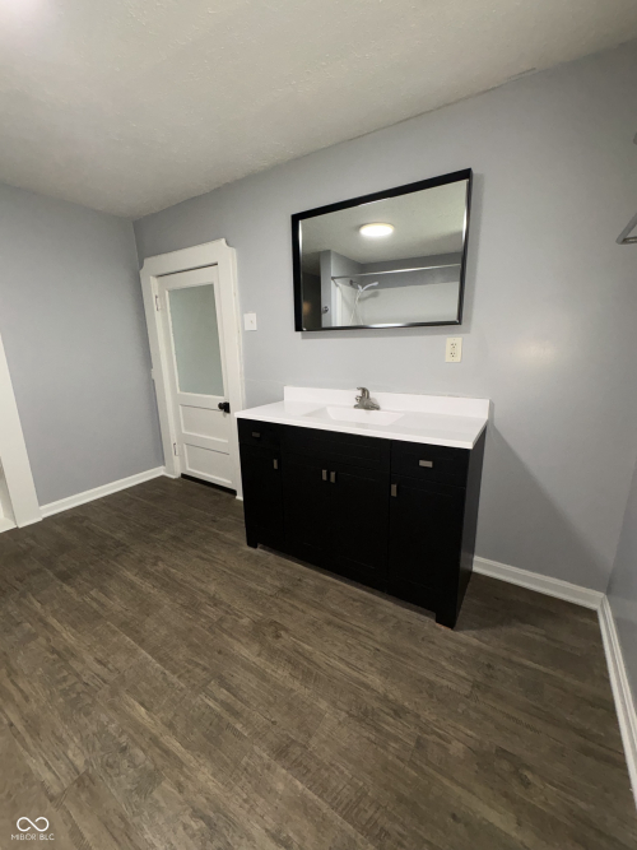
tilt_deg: -11.7
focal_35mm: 14
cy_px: 425
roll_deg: +0.6
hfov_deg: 85.7
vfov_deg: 102.1
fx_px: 344
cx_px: 318
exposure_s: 1/60
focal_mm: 2.22
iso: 80
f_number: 2.2
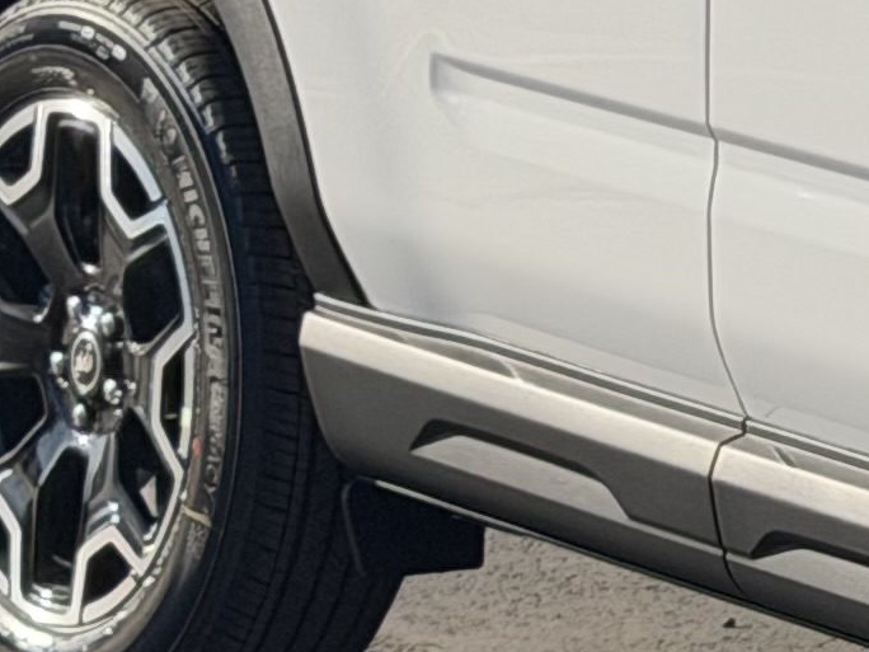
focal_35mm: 283
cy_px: -18
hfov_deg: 6.7
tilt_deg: -6.3
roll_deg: -4.4
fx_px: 7104
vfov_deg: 5.2
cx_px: 2034
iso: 80
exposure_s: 1/2494
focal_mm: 6.76
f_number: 1.78
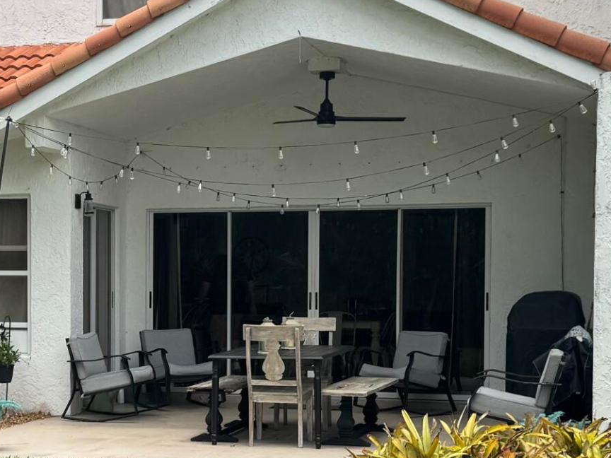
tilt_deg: -1.9
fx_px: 1412
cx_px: 151
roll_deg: +0.1
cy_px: 316
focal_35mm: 80
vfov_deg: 18.4
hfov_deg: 24.1
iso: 80
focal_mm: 6.76
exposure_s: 1/2604
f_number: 1.78
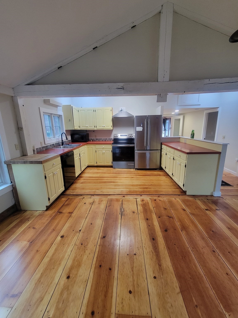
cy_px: 159
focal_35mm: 13
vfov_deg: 106.2
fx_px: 119
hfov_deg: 89.9
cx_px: 119
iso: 320
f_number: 2.2
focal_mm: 2.2
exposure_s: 1/60
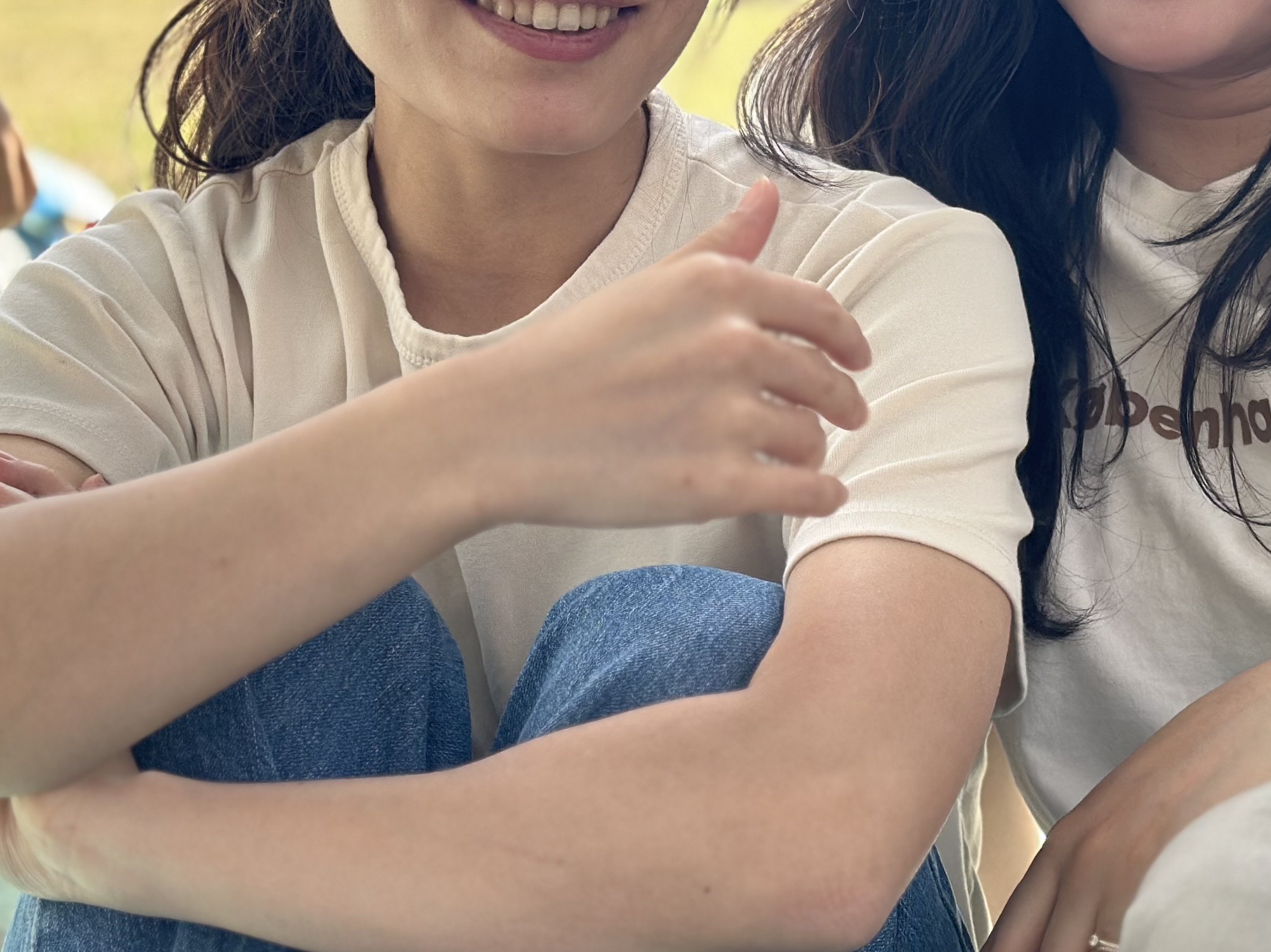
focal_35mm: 91
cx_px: 719
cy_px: 189
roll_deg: -1.3
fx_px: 3341
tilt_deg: -8.6
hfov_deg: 21.5
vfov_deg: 16.1
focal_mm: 6.86
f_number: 1.78
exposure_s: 1/631
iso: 80
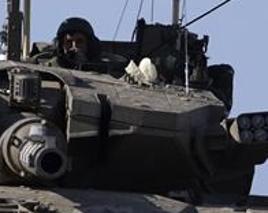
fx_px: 12135
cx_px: 209
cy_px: 169
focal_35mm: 1533
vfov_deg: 1.0
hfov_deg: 1.3
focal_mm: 312
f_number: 6.3
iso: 100
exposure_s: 1/1000
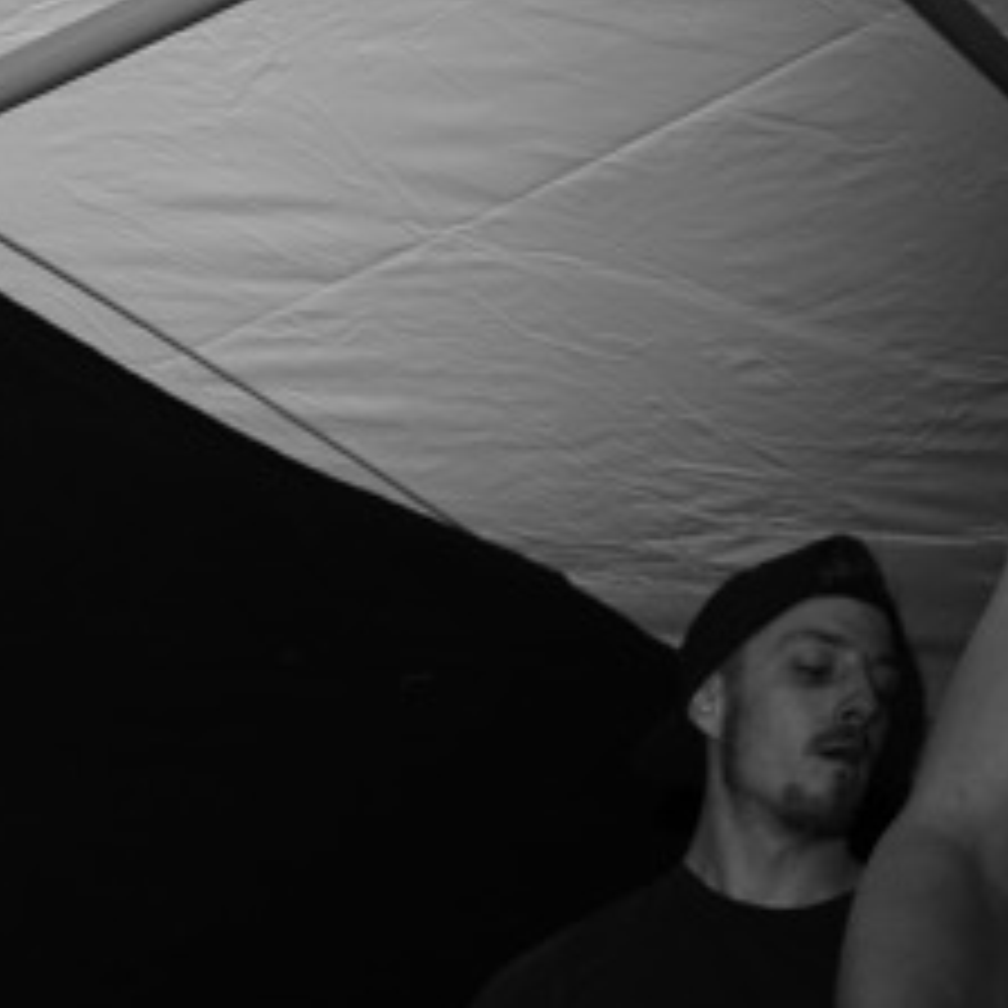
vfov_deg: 16.0
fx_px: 3591
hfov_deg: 15.1
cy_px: 436
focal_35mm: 109
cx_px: 1408
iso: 200
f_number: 5.6
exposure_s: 1/200
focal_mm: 30
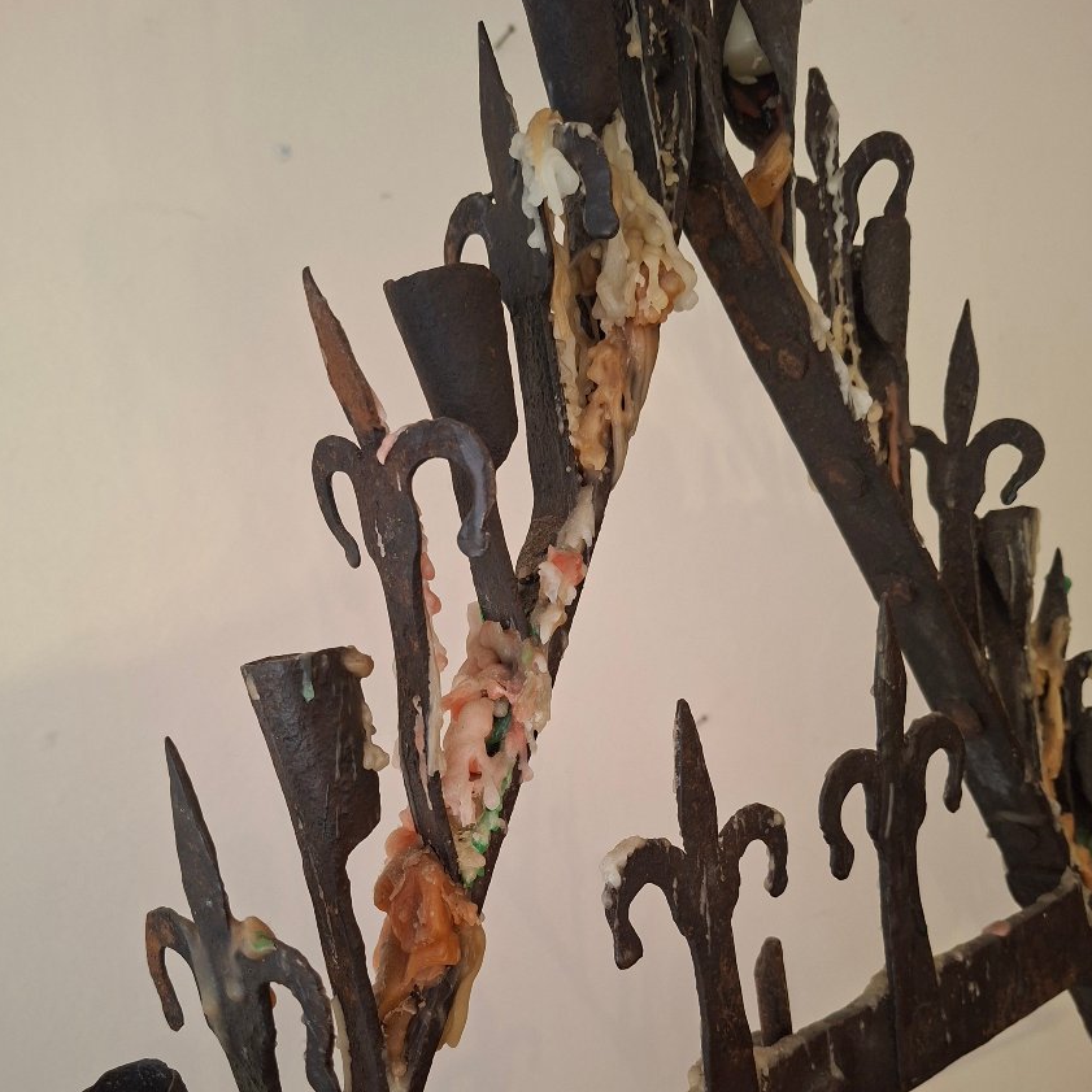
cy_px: 687
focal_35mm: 29
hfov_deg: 55.6
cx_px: 514
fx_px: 1035
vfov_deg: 54.9
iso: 400
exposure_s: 1/33
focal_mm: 5.54
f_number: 1.8
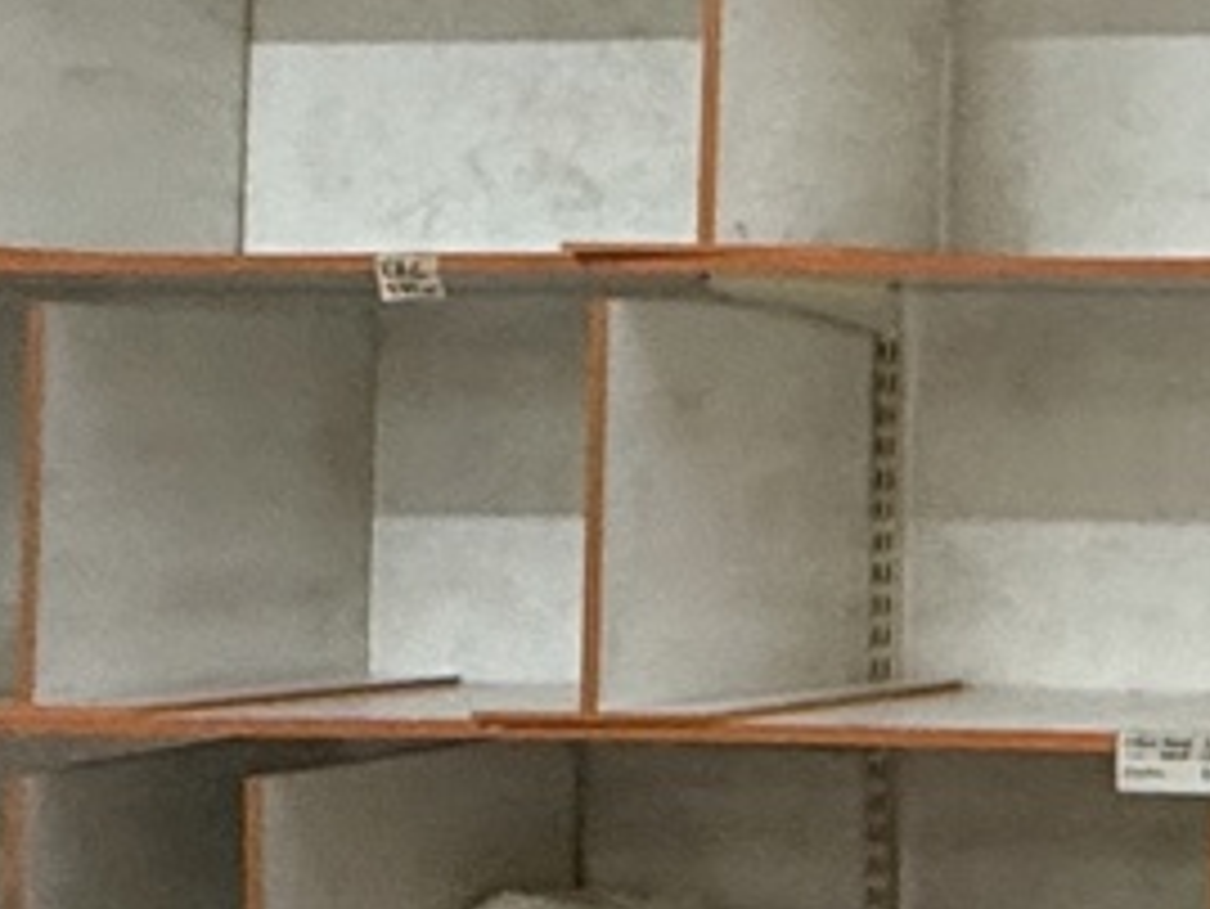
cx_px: 2811
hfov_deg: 14.2
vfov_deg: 14.8
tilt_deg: +1.9
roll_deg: -0.4
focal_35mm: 100
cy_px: 310
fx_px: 3497
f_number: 2.2
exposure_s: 1/50
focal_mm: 2.22
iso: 200
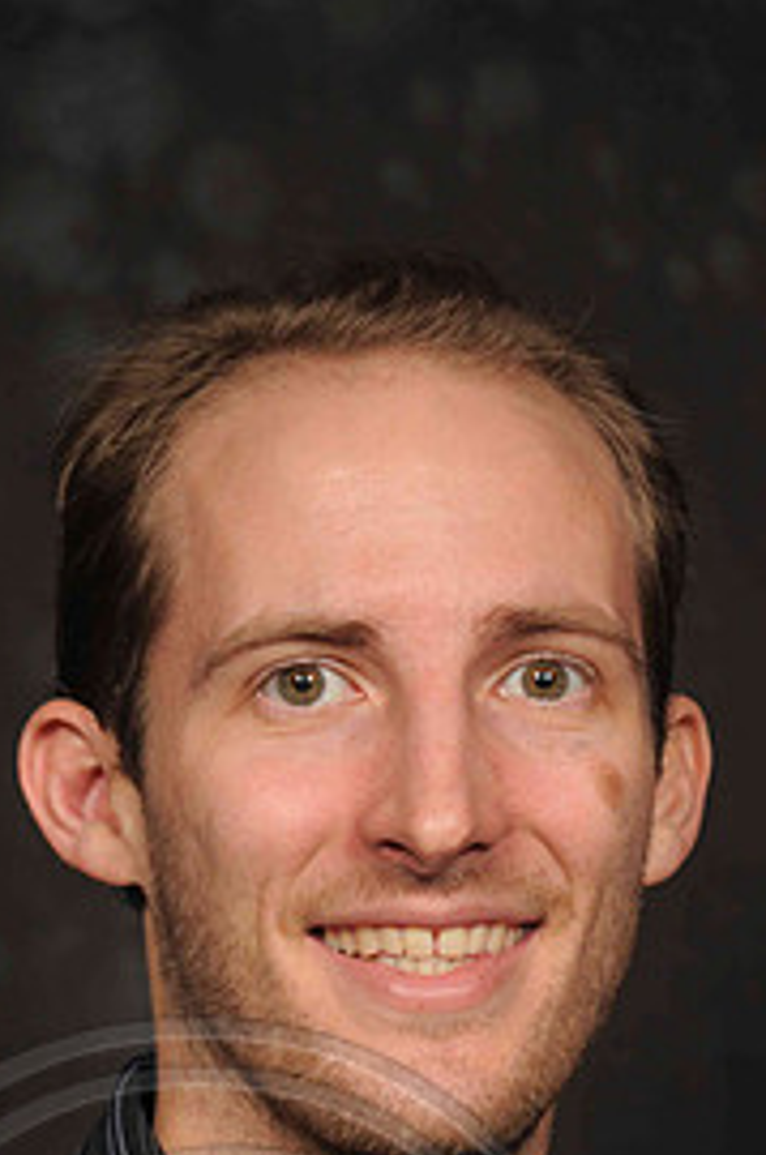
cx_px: 379
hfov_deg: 4.1
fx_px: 10823
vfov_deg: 6.1
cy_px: 881
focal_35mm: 338
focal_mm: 135
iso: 200
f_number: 5.6
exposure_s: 1/125
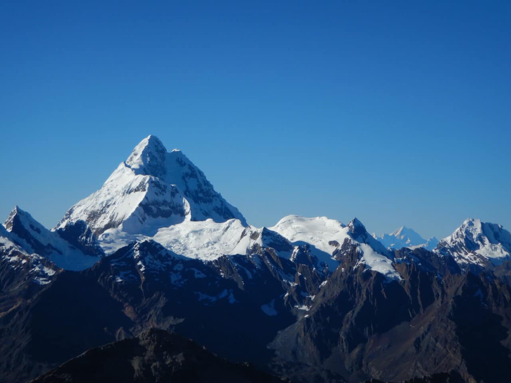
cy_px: 192
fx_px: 1771
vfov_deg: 12.3
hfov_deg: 16.4
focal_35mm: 120
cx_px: 256
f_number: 4.9
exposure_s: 1/1500
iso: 125
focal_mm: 21.5
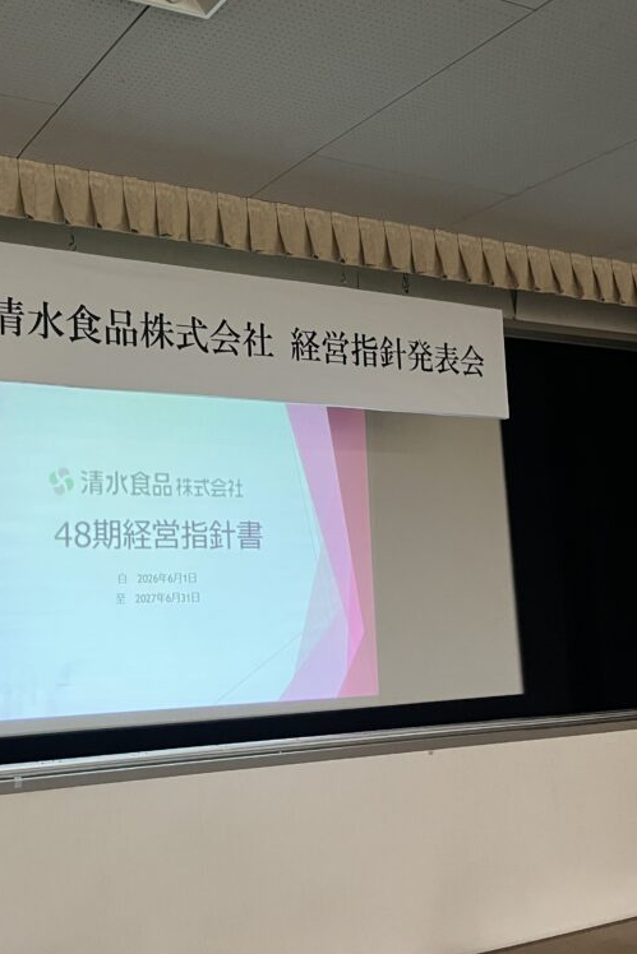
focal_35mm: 37
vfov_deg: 51.9
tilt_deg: +7.6
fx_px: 982
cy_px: 467
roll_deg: +1.6
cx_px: 96
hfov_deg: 34.4
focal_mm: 5.1
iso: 500
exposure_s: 1/60
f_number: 1.6
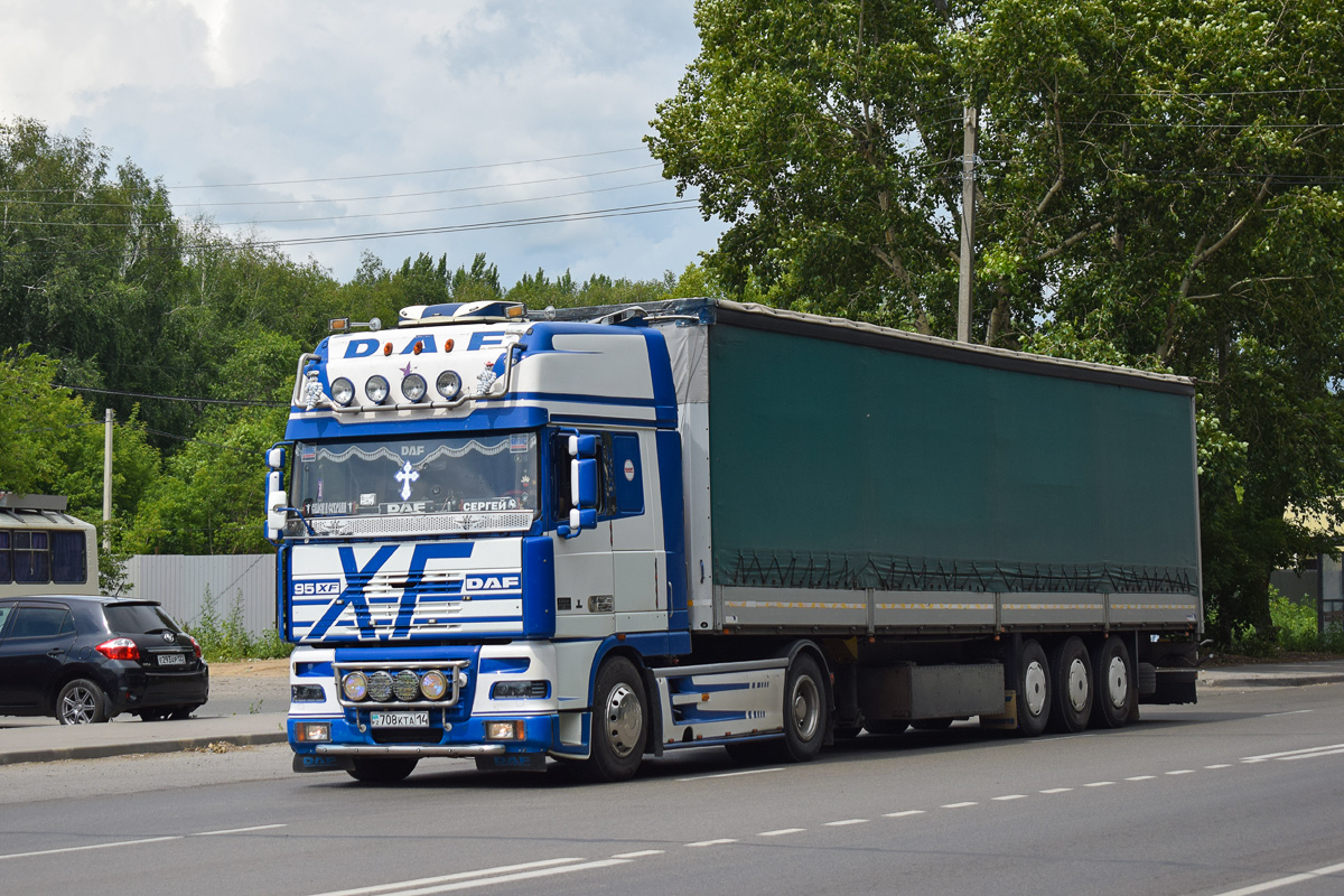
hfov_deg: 24.6
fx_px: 3080
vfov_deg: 16.6
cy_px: 448
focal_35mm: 82
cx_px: 672
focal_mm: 55
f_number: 5.6
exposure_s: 1/1000
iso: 200
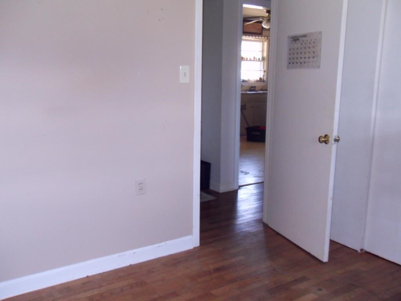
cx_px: 200
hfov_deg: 52.6
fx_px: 405
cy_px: 150
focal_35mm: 35
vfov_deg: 40.7
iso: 320
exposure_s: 1/45
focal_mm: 6.3
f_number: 3.5
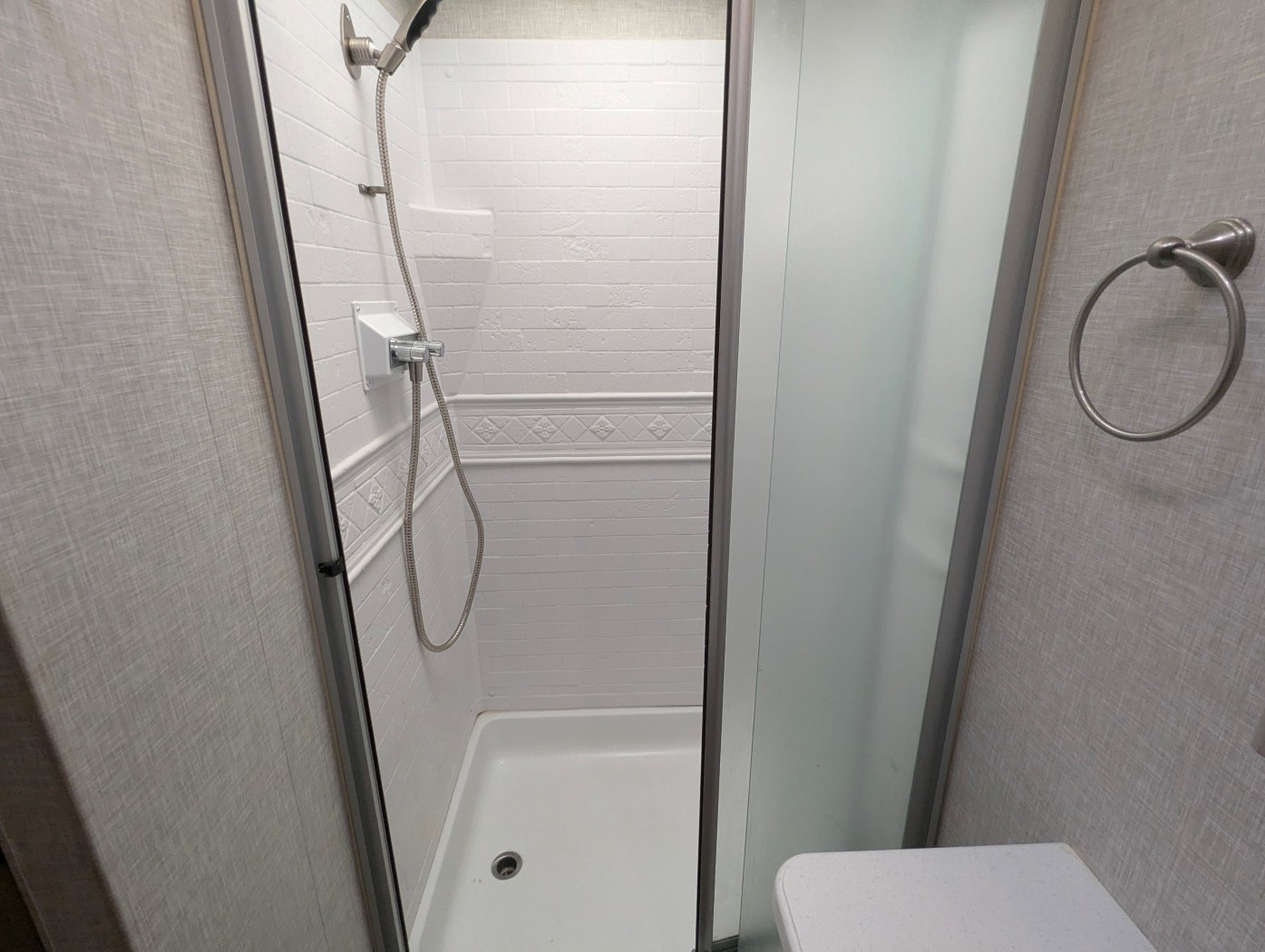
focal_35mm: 16
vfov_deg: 78.2
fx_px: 585
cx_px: 632
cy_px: 476
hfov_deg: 94.4
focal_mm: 2.35
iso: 149
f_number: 2.2
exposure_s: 1/319
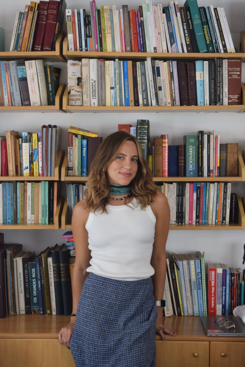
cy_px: 184
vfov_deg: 33.4
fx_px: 612
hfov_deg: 22.6
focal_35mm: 60
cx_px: 122
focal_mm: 40
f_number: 5
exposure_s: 1/60
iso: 800
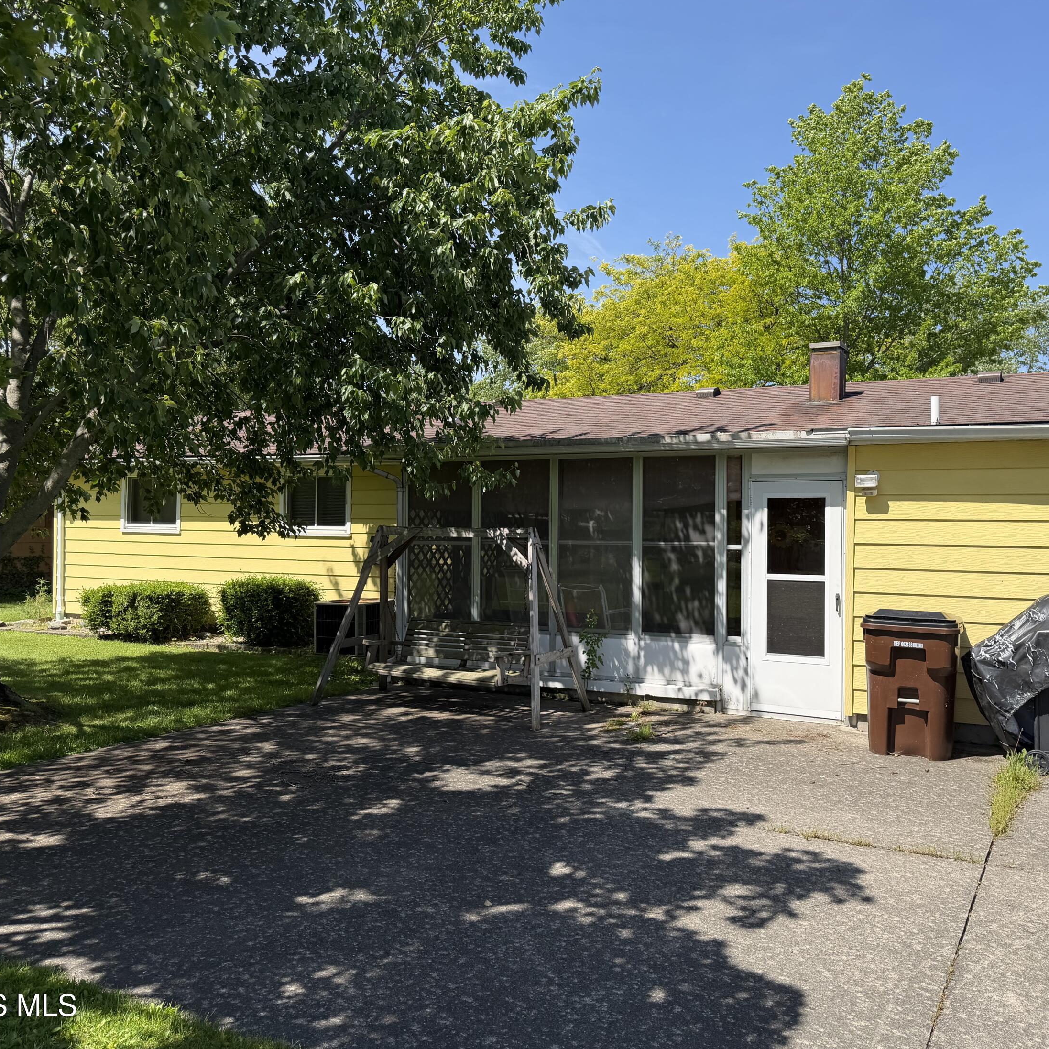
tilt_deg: +0.1
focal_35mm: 29
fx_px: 994
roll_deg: -1.0
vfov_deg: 55.6
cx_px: 627
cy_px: 517
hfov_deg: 55.2
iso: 80
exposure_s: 1/3145
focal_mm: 6.76
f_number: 1.78
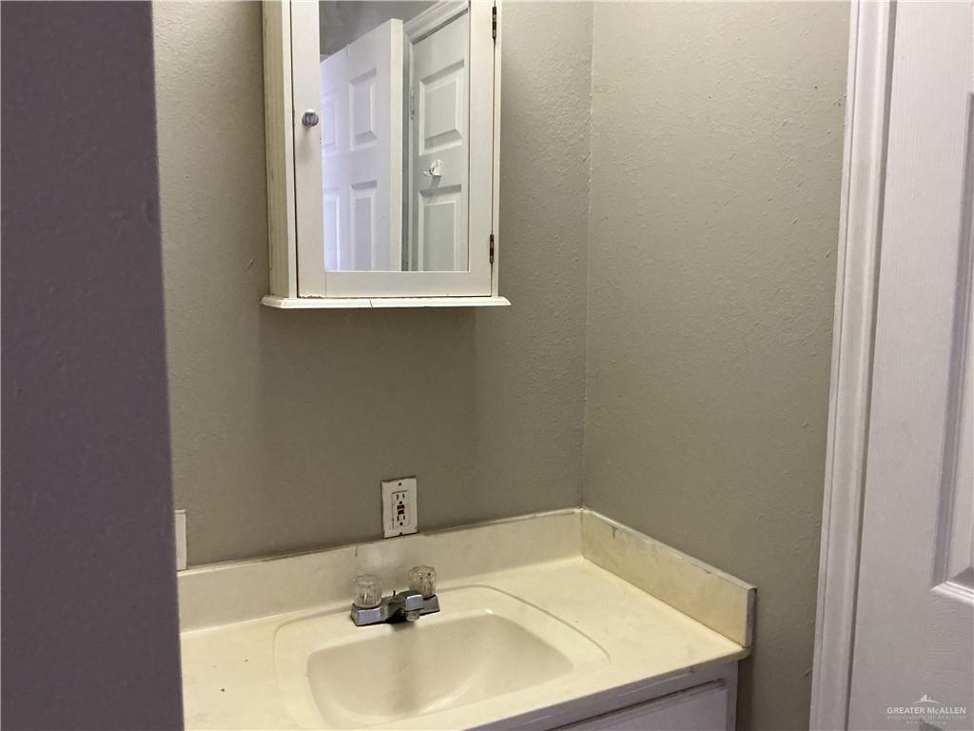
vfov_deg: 48.2
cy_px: 366
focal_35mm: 29
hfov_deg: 61.7
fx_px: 816
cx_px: 487
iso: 250
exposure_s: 1/60
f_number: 1.8
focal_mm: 3
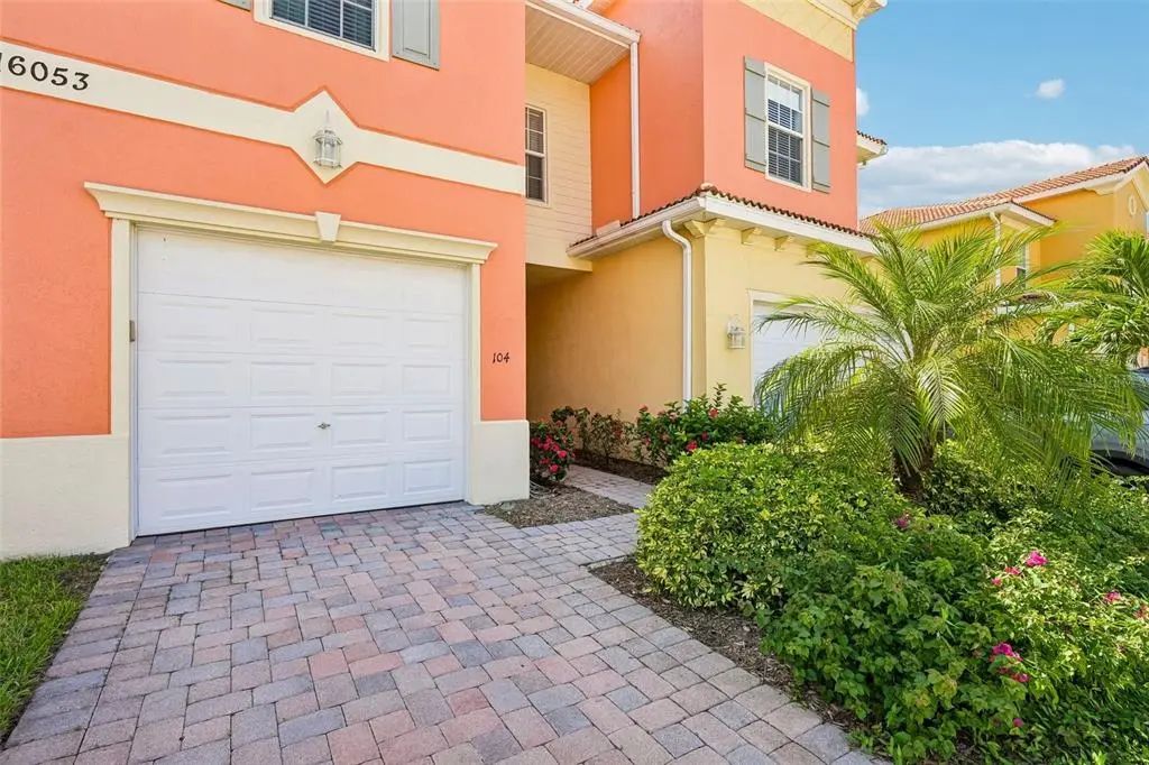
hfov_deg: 91.6
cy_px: 382
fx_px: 558
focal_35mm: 18
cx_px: 574
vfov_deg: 68.8
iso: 400
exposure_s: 1/500
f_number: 8
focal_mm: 17.5
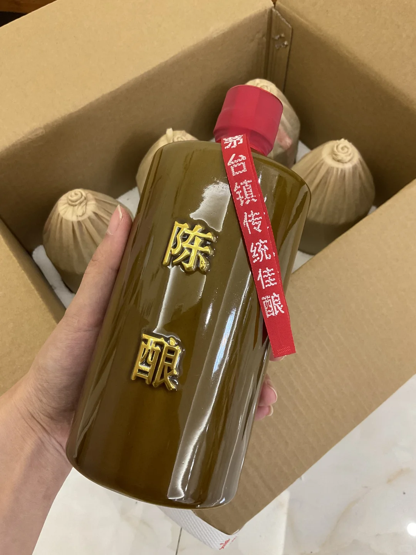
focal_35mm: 29
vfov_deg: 61.7
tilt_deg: -63.9
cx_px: 208
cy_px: 278
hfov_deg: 48.2
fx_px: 465
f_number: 1.8
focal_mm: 3
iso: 125
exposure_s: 1/60
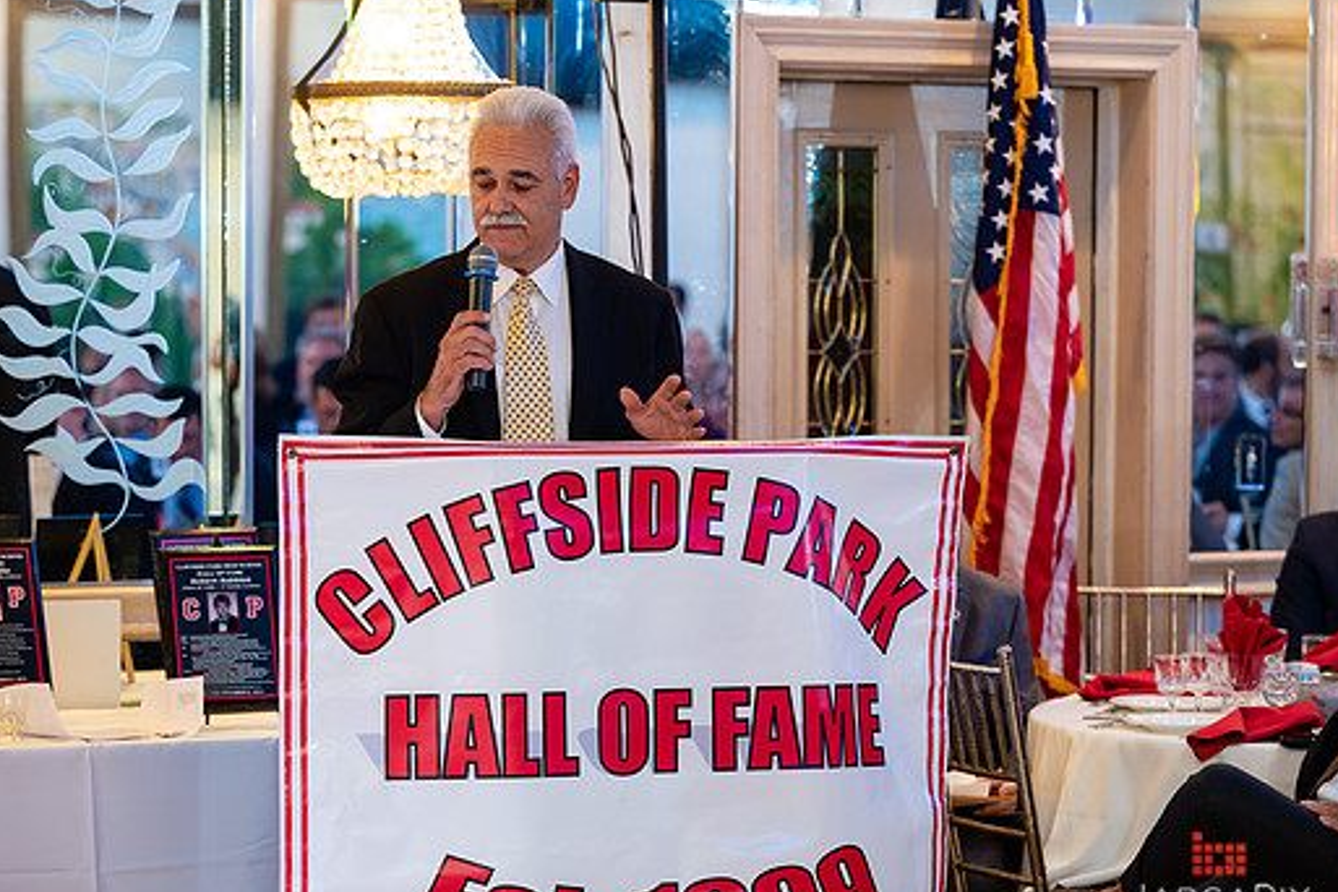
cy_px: 464
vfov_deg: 11.0
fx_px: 4645
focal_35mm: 125
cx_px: 621
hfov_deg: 16.4
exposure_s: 1/125
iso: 1250
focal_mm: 110
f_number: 3.2
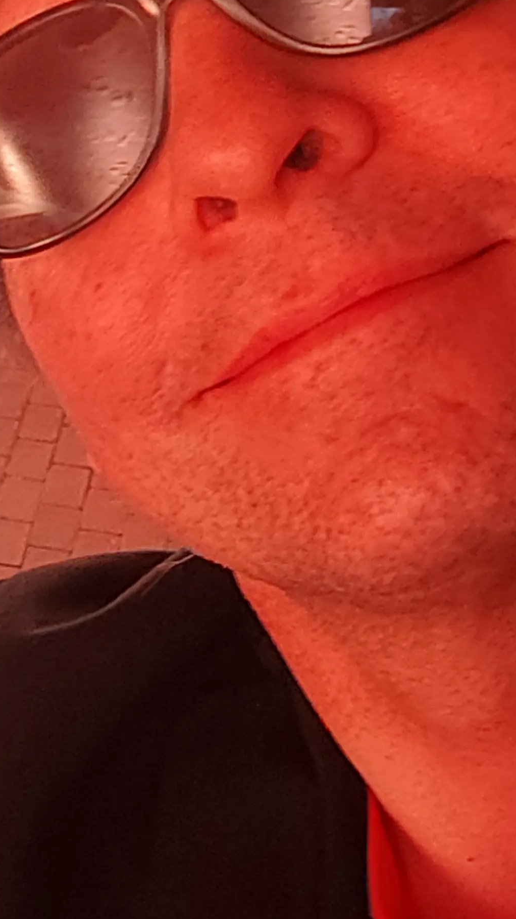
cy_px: 557
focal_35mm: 53
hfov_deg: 20.4
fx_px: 1290
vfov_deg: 39.0
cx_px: -177
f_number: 2.45
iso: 194
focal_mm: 3.27
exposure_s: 1/25
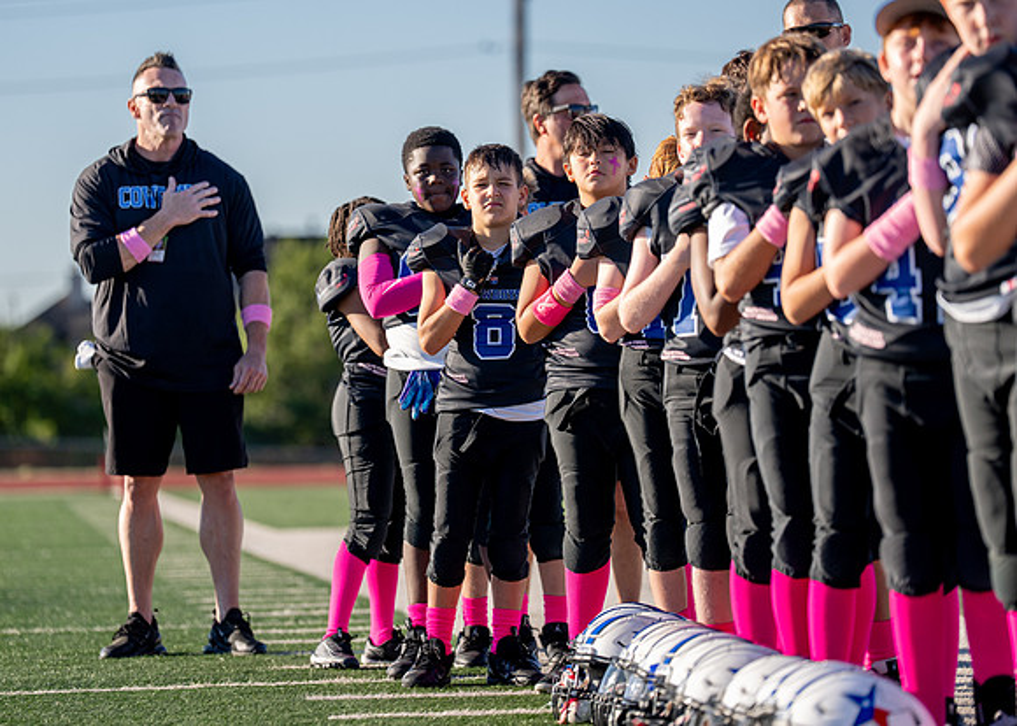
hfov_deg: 10.8
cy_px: 310
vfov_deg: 7.7
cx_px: 486
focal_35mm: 186
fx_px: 5377
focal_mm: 152
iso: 160
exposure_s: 1/1600
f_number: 2.8
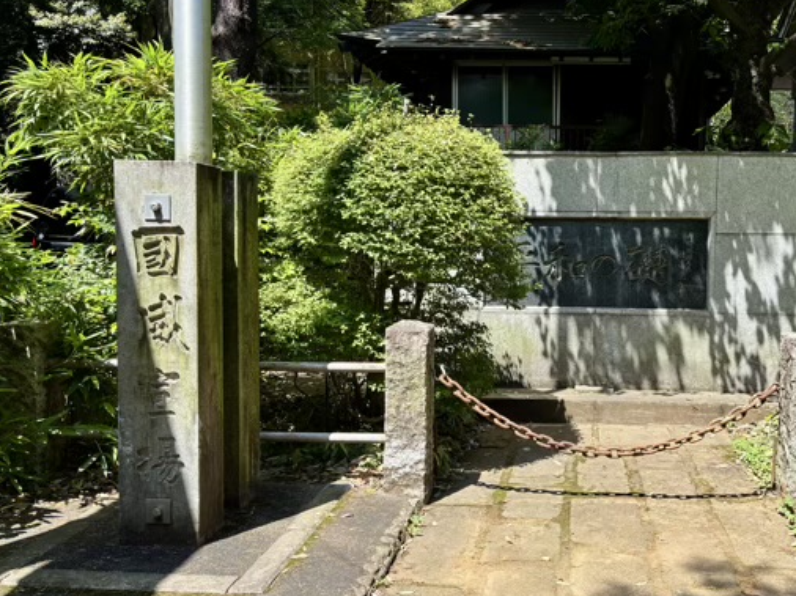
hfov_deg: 50.2
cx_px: 549
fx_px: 827
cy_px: 290
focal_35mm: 36
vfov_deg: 39.6
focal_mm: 5.96
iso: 50
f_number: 1.6
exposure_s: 1/918
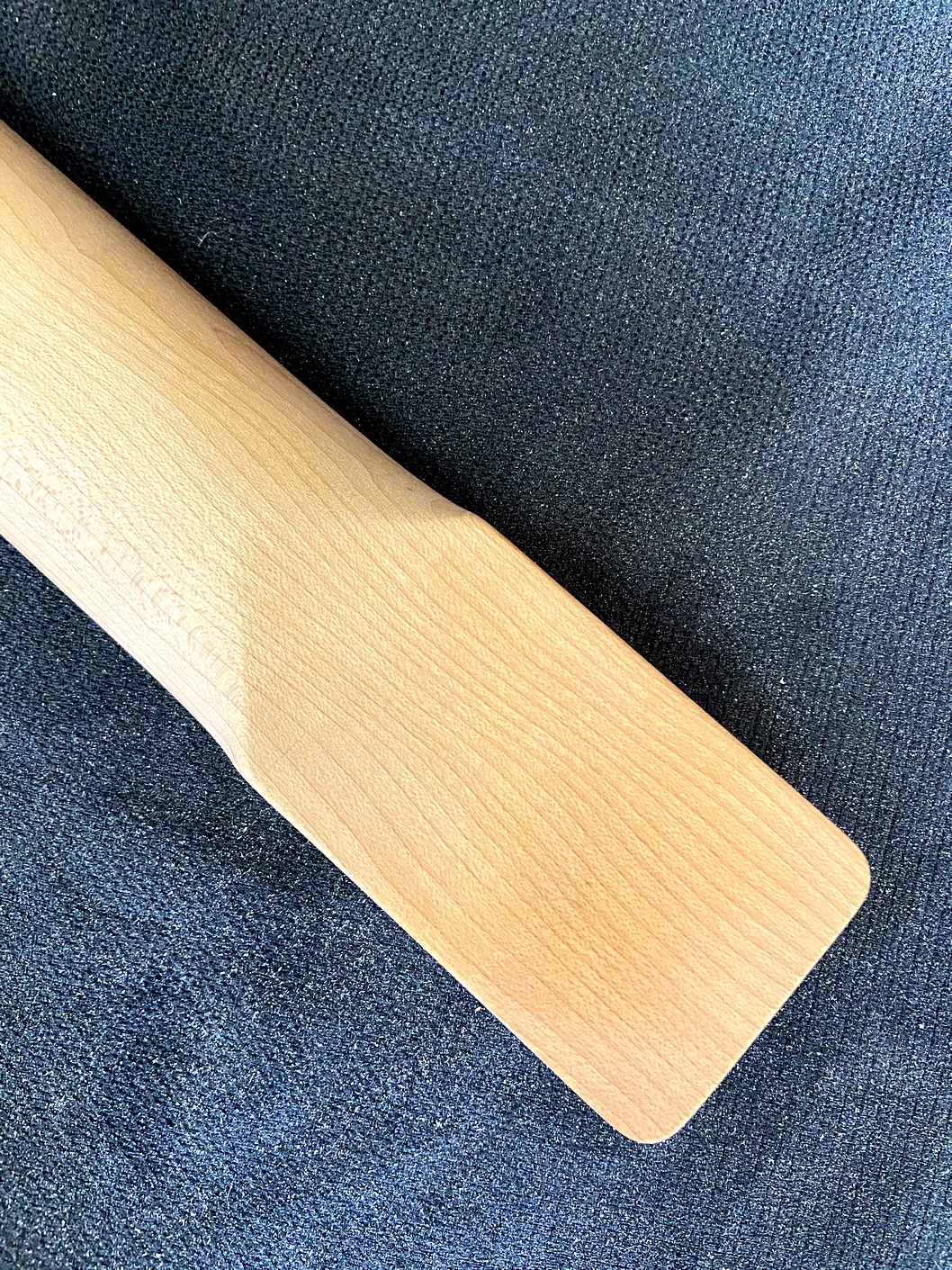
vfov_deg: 67.3
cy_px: 635
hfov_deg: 53.1
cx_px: 476
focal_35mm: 26
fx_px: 954
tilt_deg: -84.4
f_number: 1.8
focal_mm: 4.25
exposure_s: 1/60
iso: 320
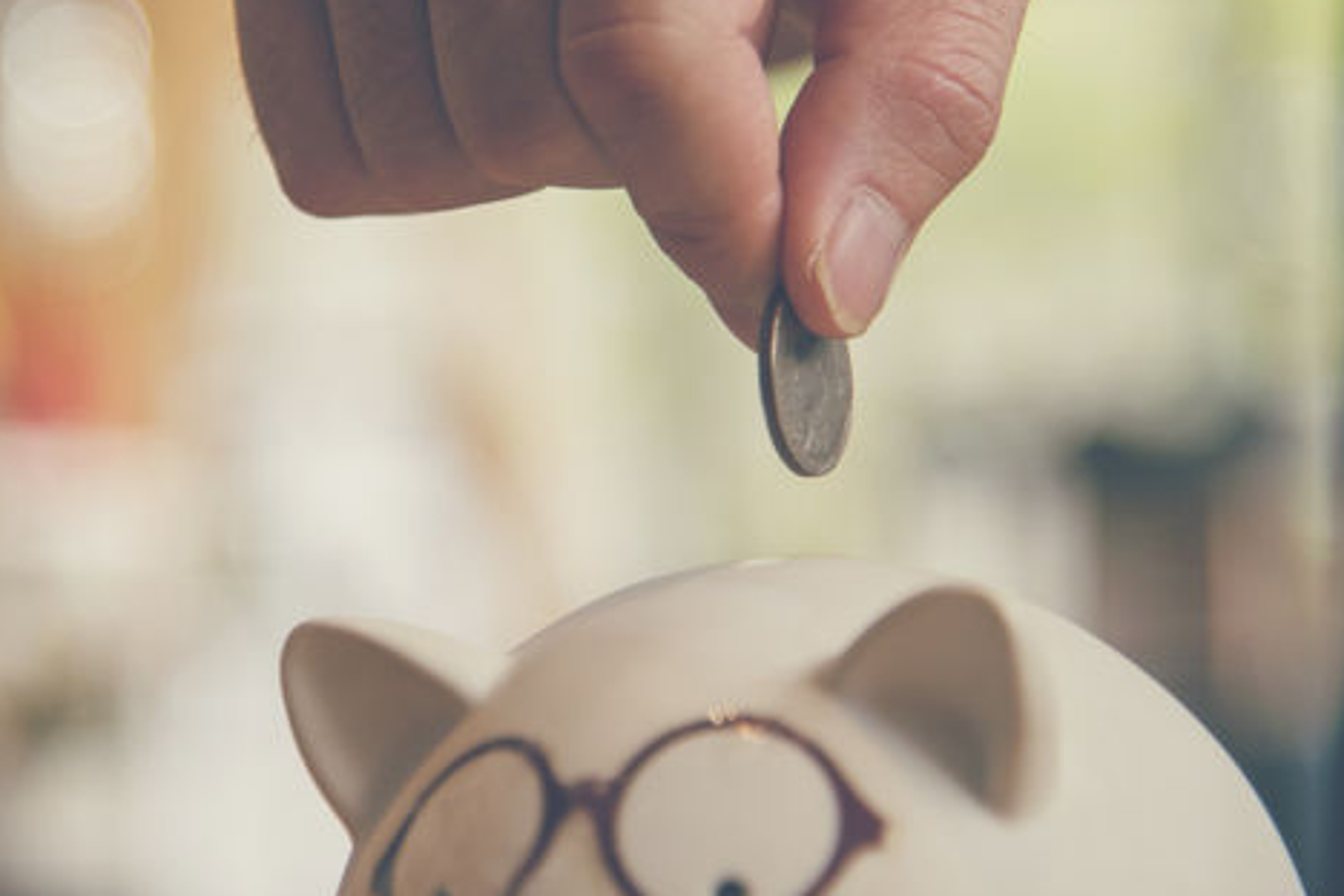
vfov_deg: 6.9
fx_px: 7429
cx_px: 383
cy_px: 223
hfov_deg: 10.3
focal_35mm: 199
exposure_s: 1/200
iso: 640
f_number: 4
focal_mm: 110
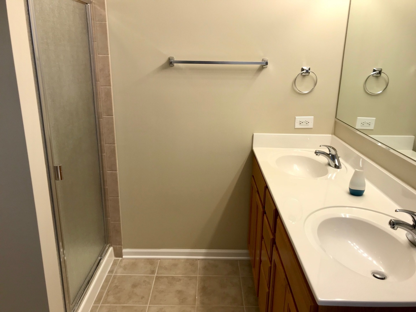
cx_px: 208
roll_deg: +0.3
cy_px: 156
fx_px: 336
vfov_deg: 49.7
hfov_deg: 63.4
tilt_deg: -15.0
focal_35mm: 28
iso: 25
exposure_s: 1/60
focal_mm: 3.99
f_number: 1.8
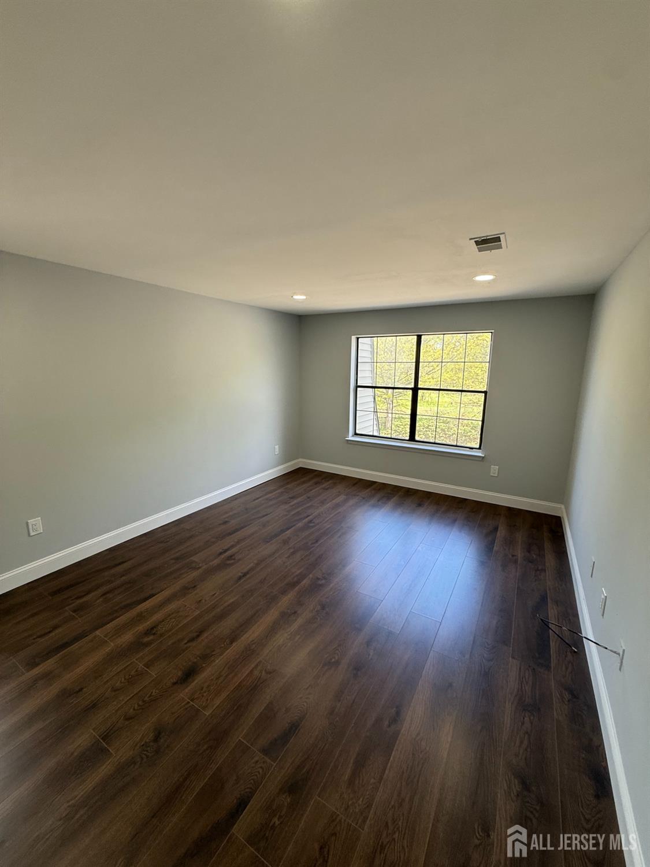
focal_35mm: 14
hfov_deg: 85.7
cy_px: 434
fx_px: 351
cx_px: 325
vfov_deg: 102.1
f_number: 2.2
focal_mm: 2.22
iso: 64
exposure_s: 1/99
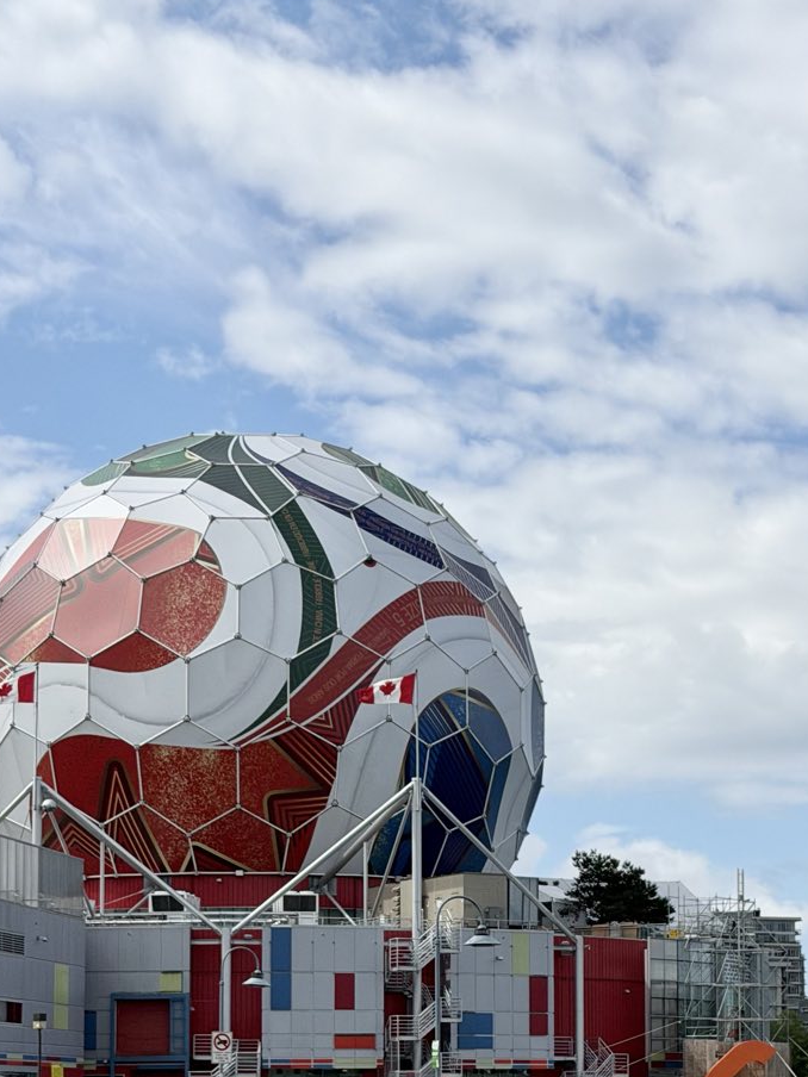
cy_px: 896
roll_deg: +1.2
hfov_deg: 17.3
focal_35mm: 85
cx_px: 509
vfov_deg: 22.6
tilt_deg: +5.5
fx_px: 2645
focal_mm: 6.76
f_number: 1.78
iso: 64
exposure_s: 1/8772
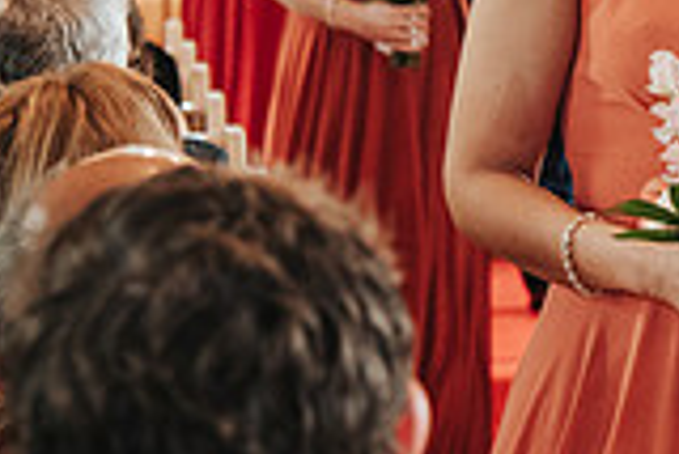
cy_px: -180
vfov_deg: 6.1
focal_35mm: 224
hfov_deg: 9.0
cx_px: 998
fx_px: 4229
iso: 1600
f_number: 4
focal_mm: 58
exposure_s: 1/60
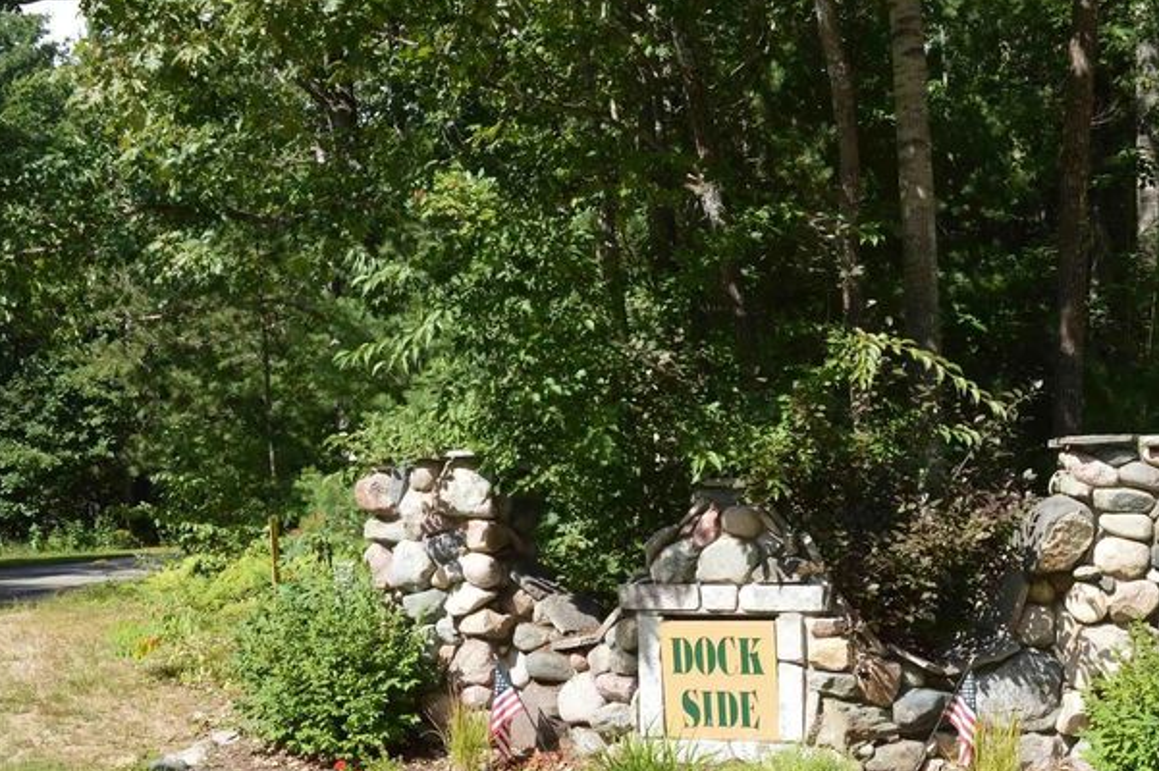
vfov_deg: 28.8
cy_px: 568
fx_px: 1480
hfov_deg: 42.7
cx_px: 642
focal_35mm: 46
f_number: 8
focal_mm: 18
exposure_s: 1/200
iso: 100
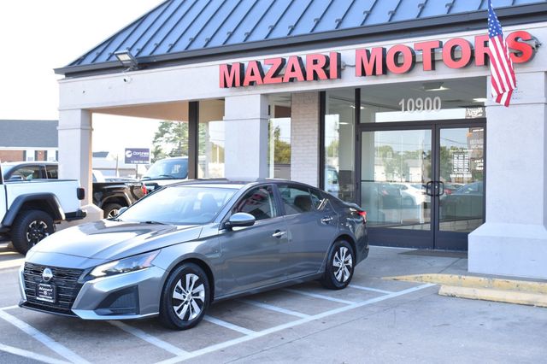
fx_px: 729
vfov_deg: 28.0
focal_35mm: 48
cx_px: 274
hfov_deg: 41.1
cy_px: 182
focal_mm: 32
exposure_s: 1/125
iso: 400
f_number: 6.3
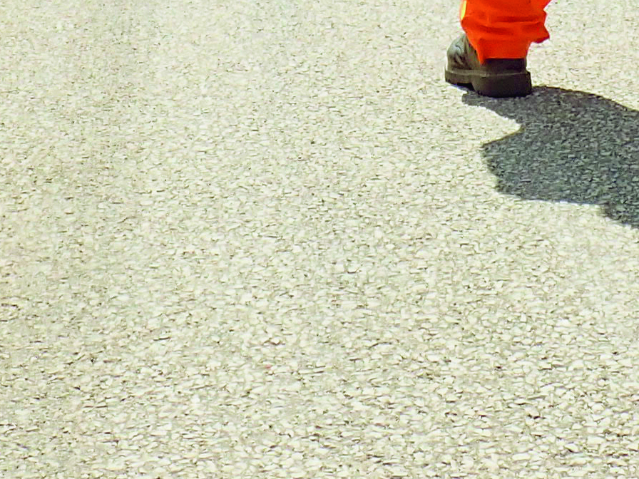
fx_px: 2474
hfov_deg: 14.7
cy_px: -529
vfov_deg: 10.1
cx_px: 366
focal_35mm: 134
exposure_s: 1/800
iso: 100
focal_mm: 5.5
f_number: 3.2
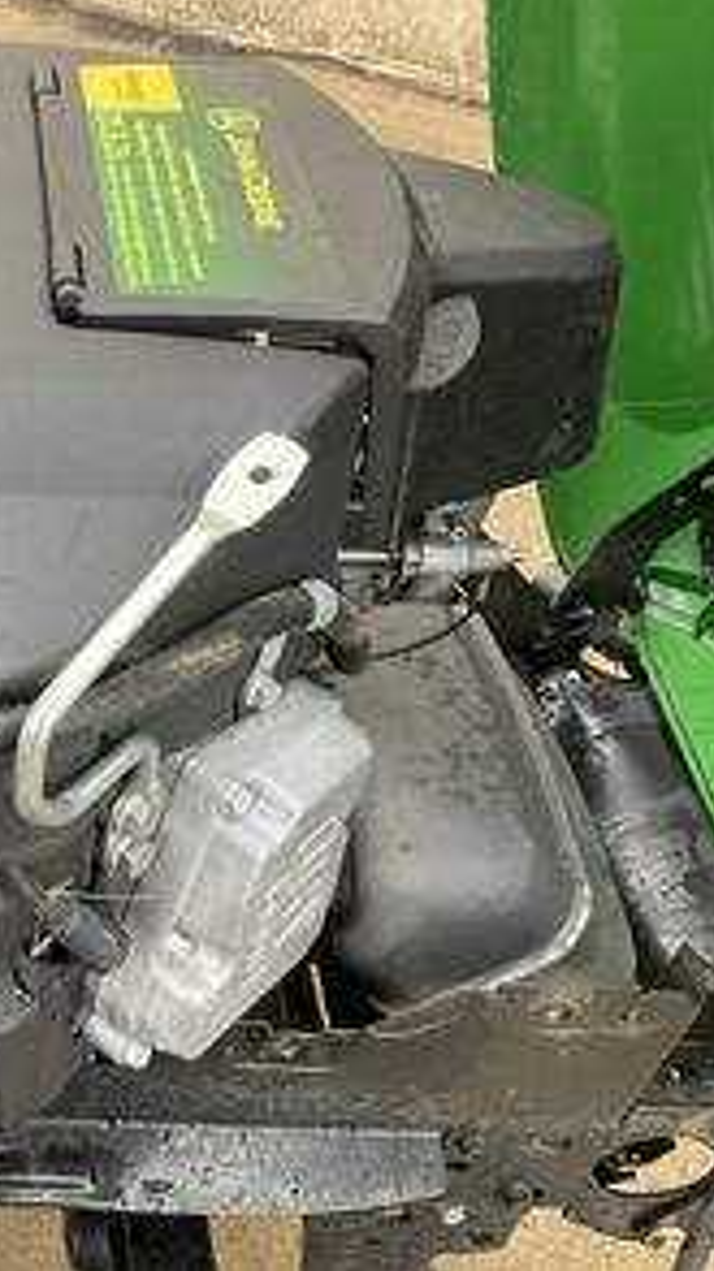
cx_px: -138
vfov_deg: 47.4
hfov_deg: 25.0
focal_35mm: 43
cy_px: 631
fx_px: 1450
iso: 50
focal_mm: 3
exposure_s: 1/122
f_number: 1.8
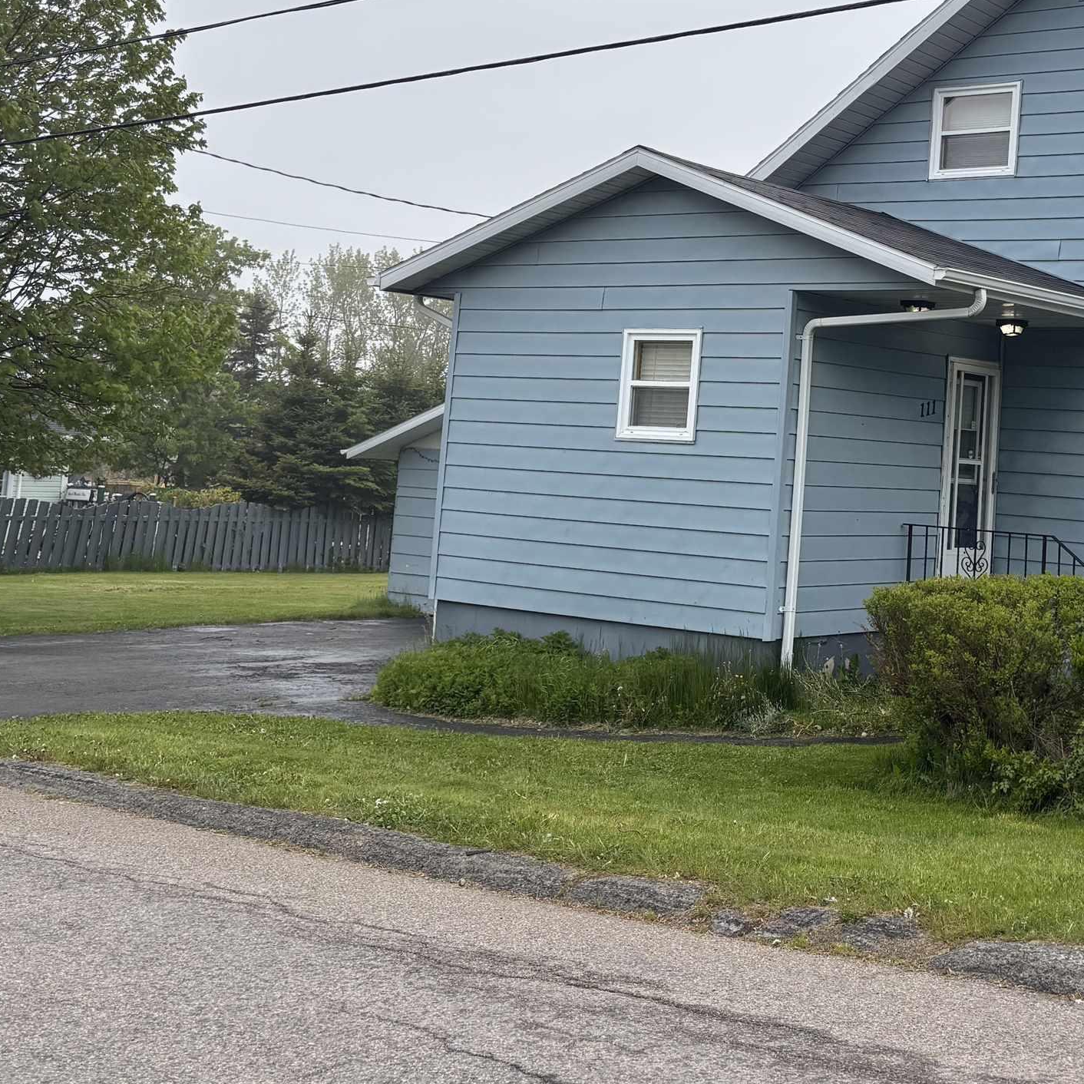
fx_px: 1771
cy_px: 316
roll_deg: -3.2
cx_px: 953
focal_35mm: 50
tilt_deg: +5.3
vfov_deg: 33.6
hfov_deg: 32.5
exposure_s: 1/544
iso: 50
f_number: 1.6
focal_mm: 5.96
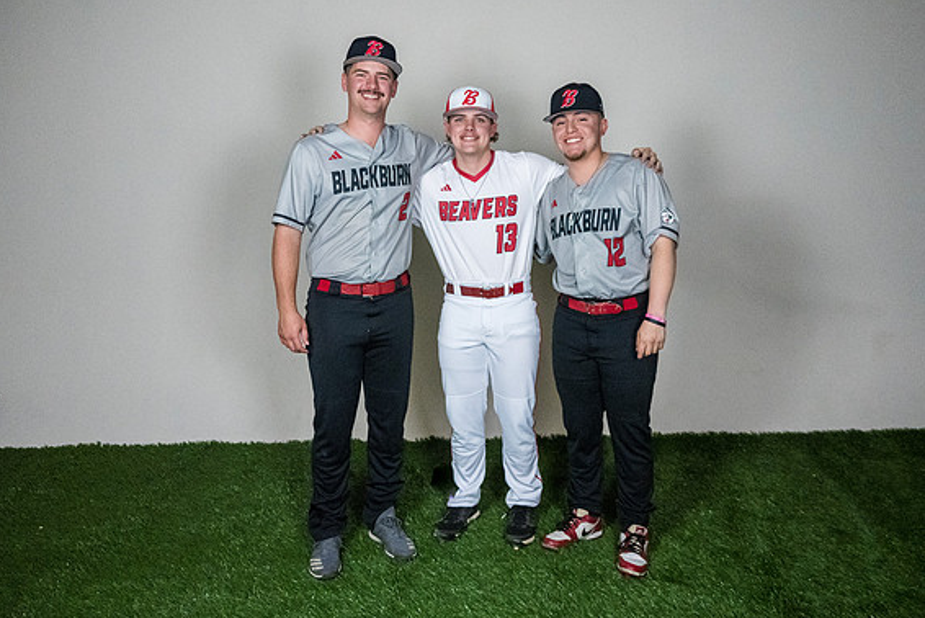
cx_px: 485
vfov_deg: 43.7
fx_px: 771
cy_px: 316
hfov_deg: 61.9
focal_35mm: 30
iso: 6400
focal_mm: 24
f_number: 4.5
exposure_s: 1/400
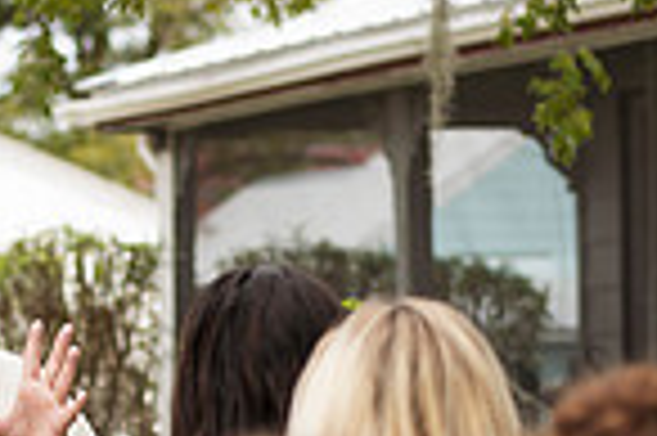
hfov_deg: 9.8
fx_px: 3810
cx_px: 171
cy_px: 681
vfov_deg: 6.5
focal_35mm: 209
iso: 31
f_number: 2.5
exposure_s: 1/250
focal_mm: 50
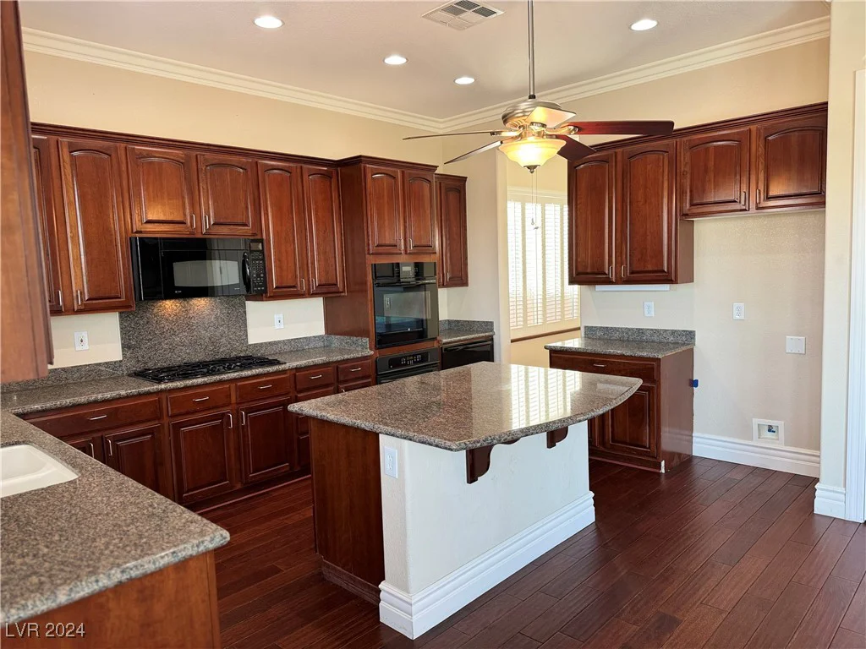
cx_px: 433
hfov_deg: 71.6
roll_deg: +1.9
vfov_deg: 56.8
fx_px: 600
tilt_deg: -5.9
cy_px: 324
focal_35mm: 24
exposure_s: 1/120
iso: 160
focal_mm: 6.76
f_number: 1.78
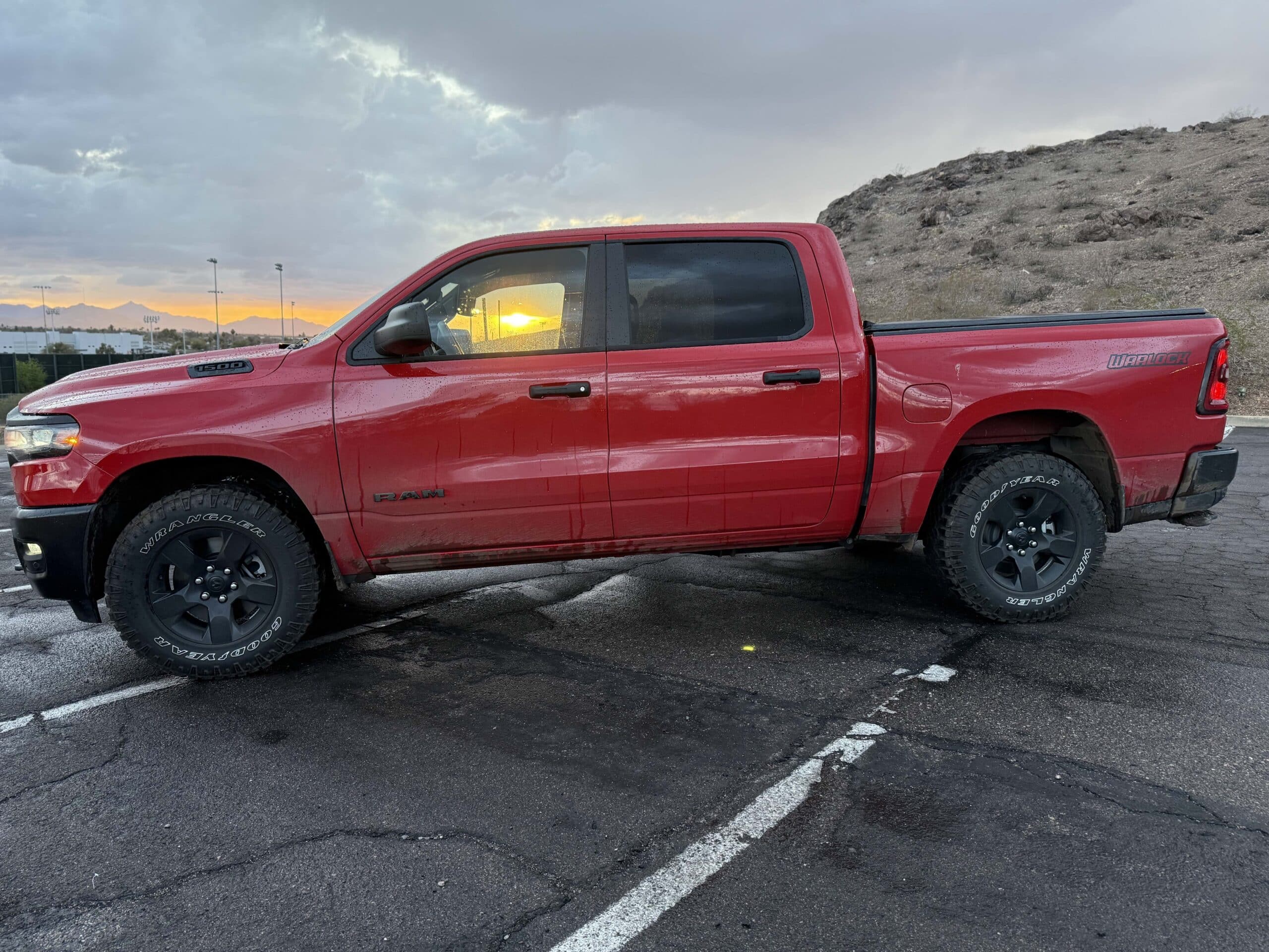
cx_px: 634
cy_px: 476
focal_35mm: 24
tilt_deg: -8.4
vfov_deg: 56.8
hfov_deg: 71.6
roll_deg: -1.0
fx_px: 880
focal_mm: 6.76
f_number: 1.78
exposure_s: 1/120
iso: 200
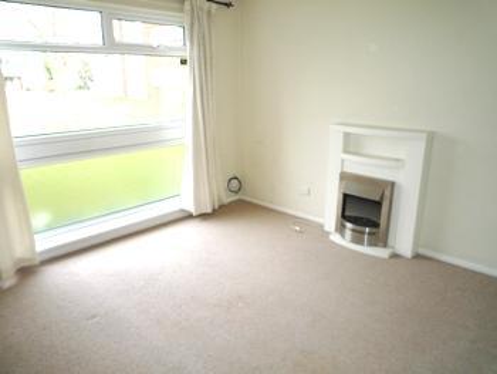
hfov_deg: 69.4
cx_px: 248
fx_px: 359
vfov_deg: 54.9
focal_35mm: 25
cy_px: 187
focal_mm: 4.4
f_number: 2.8
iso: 100
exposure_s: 1/160
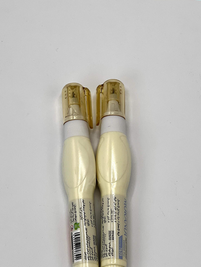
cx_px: 104
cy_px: 130
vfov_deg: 16.8
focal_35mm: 117
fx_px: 906
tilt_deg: -65.9
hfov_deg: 12.7
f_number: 2.8
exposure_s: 1/418
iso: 32
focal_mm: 9
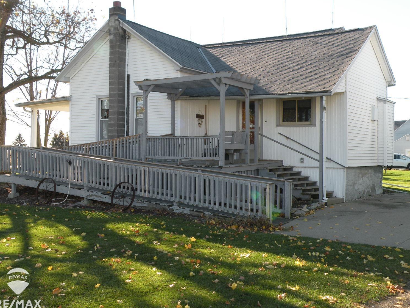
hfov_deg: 42.1
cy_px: 157
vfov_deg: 32.2
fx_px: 533
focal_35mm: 45
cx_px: 207
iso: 64
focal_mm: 7.4
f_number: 4.5
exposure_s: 1/128
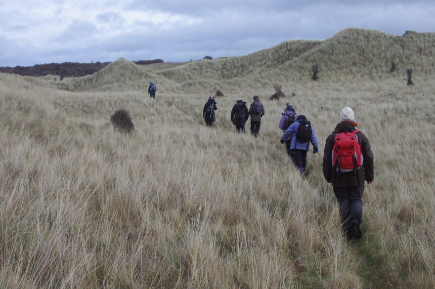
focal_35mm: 50
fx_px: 603
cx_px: 242
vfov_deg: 26.9
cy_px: 132
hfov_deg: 39.6
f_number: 9
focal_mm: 28.13
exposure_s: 1/400
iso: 400
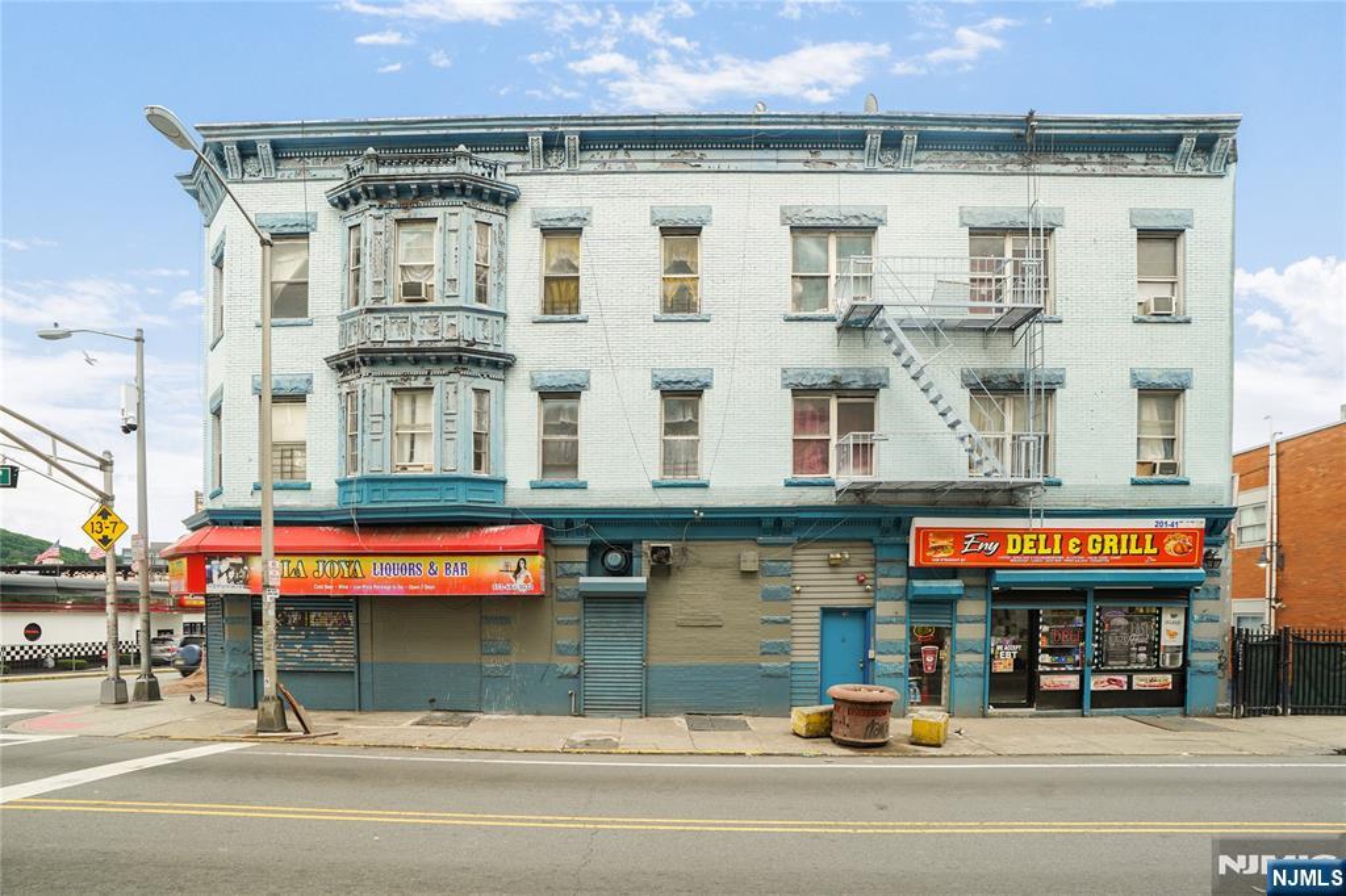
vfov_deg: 73.7
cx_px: 673
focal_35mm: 16
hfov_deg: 96.8
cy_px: 448
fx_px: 598
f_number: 7.1
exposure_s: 1/50
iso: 200
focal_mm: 16
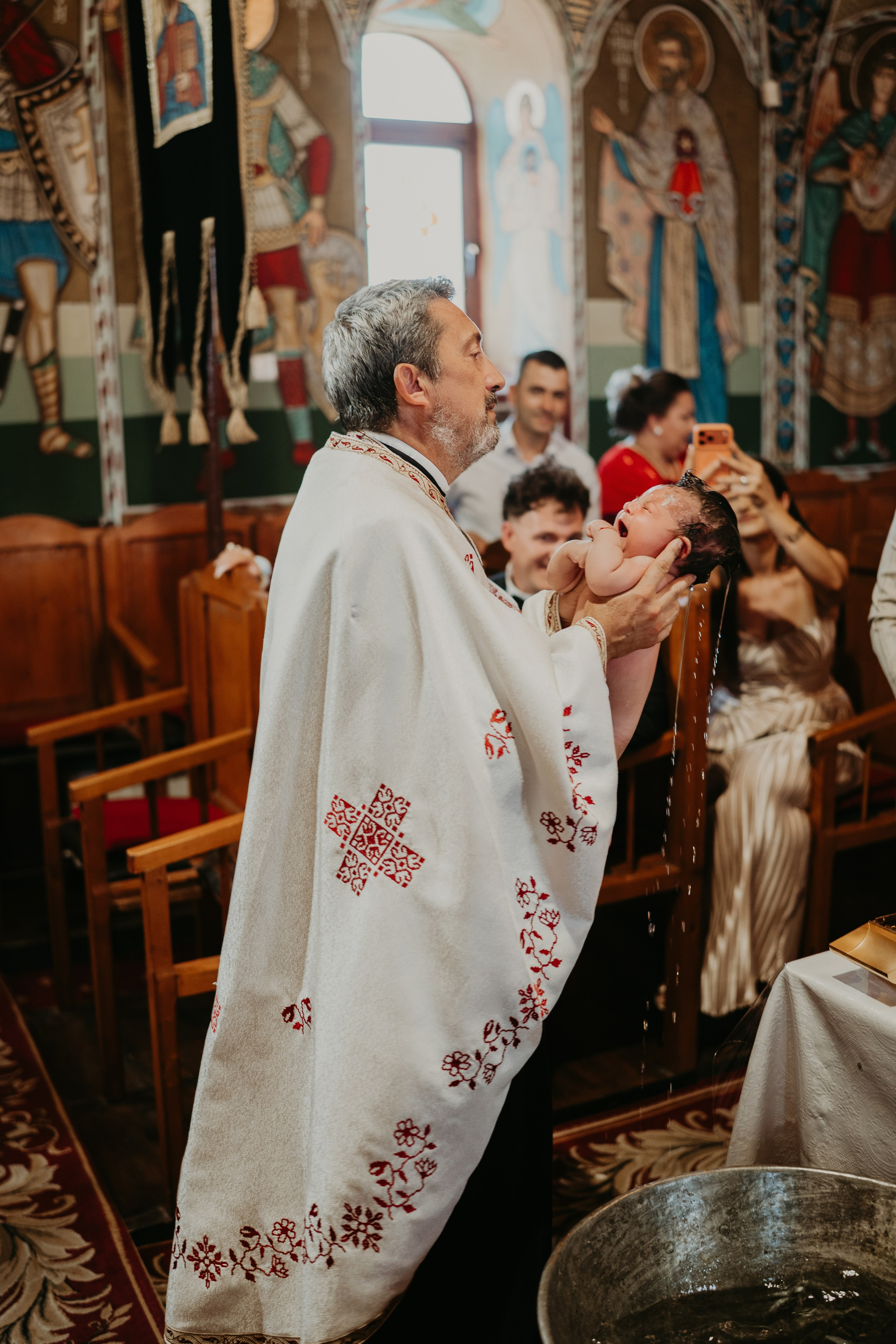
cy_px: 672
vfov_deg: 54.4
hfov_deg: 37.9
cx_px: 448
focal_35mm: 35
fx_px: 1307
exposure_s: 1/200
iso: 800
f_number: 1.6
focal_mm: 35
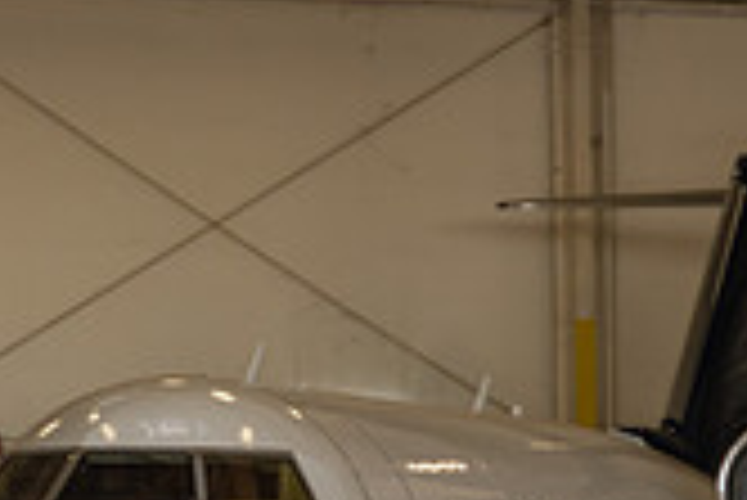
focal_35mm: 281
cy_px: 223
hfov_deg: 7.2
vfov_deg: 4.9
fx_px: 5836
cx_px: -245
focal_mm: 53
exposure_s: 1/500
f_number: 3.2
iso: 100
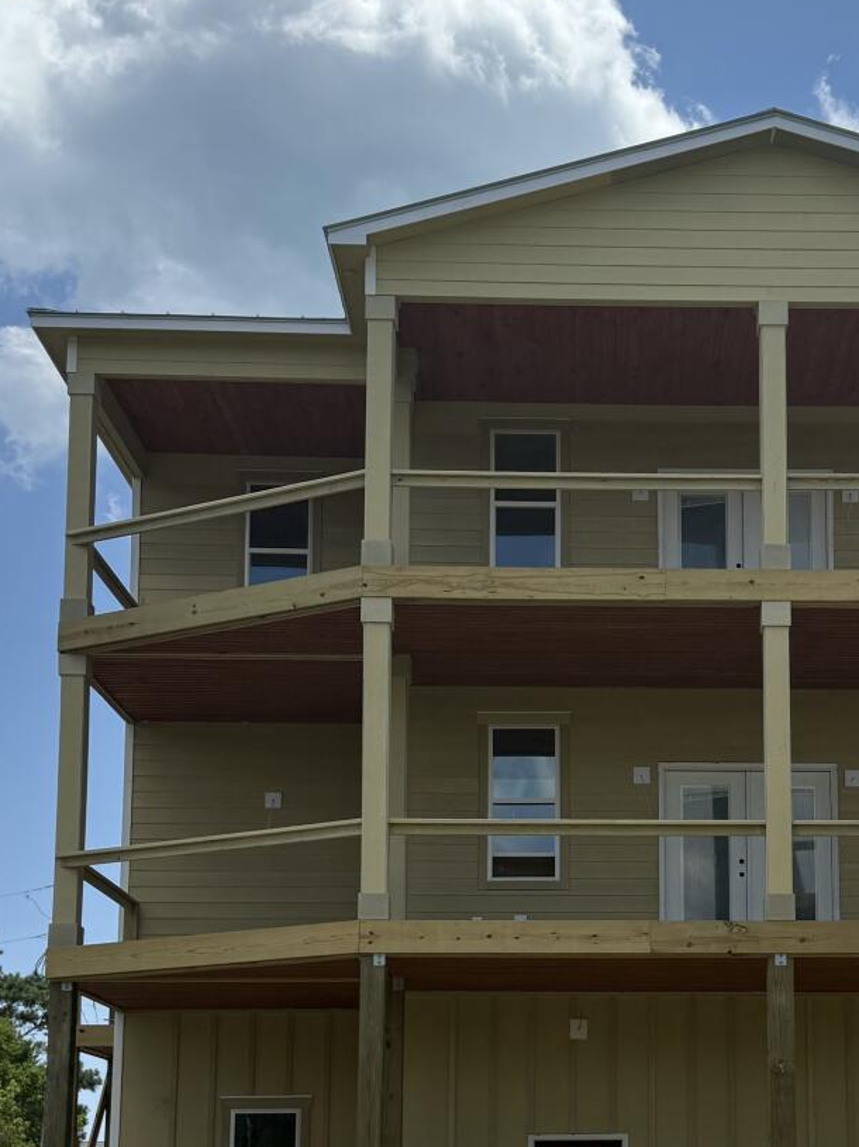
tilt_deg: +8.3
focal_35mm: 59
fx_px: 1953
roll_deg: -1.2
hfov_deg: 24.4
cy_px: 899
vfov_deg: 31.9
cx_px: 689
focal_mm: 6.76
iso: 100
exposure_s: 1/7353
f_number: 1.78
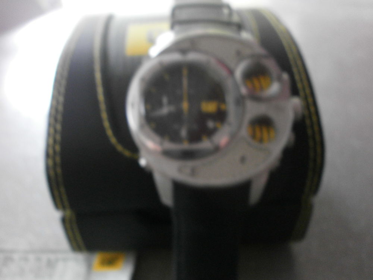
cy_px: 140
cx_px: 186
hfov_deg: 56.8
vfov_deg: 44.2
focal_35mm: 32
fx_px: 345
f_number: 3.1
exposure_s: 1/2
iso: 400
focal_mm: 5.8
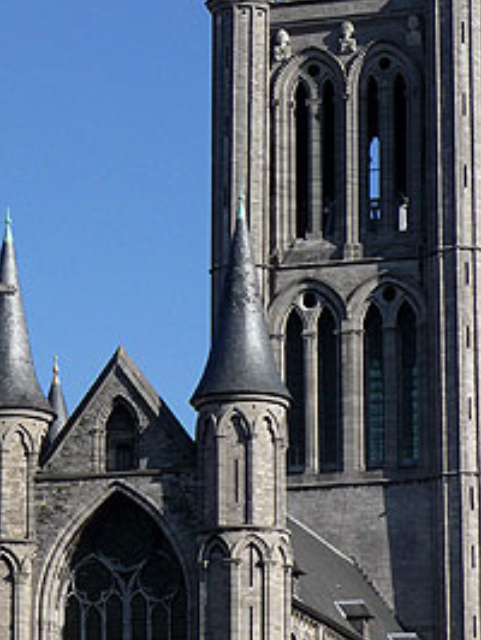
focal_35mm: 201
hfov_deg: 7.4
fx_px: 3718
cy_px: 402
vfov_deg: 9.8
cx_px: 156
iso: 100
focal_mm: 17.5
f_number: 4.7
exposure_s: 1/500
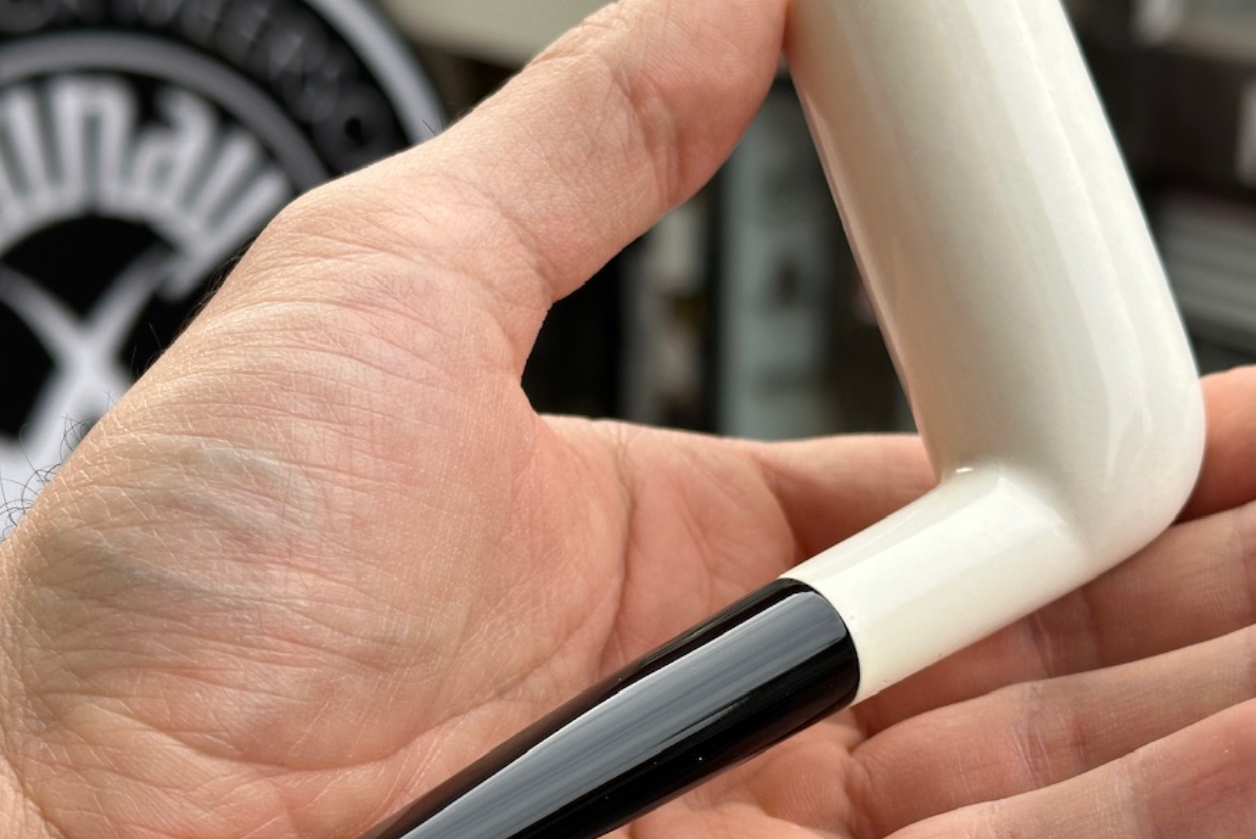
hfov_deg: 27.7
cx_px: 553
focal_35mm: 73
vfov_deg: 18.6
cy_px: 570
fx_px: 2548
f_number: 1.78
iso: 64
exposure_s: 1/751
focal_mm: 6.86
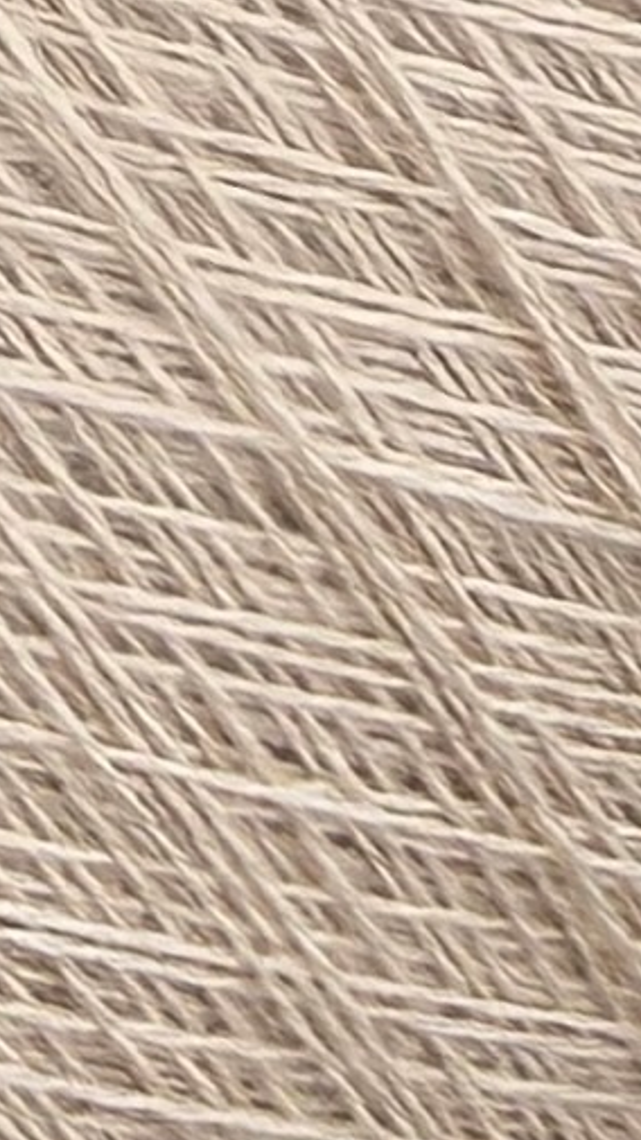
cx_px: -324
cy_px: 32
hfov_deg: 16.0
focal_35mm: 69
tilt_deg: -61.8
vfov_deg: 28.9
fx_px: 2085
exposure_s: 1/777
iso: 32
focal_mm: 2.22
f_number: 2.2
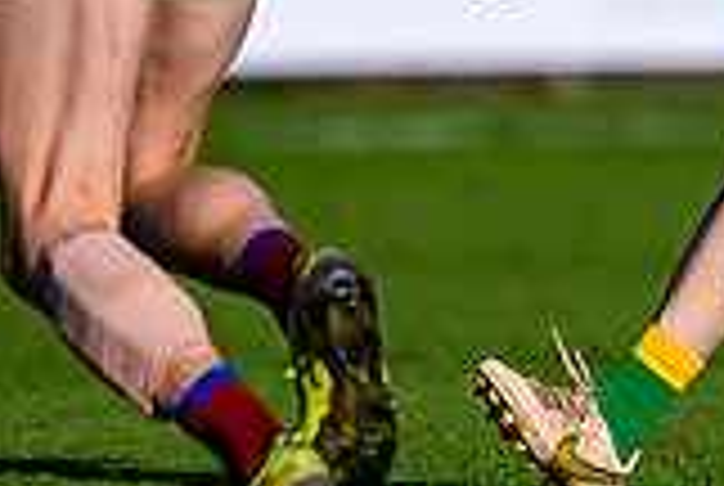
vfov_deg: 0.5
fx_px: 58127
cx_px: 743
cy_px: -118
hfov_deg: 0.7
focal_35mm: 2885
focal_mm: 500
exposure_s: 1/2000
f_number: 4
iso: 100
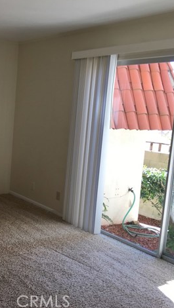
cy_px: 153
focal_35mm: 43
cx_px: -7
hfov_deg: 26.1
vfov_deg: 47.3
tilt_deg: -8.4
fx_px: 352
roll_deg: -2.9
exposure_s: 1/120
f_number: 2.2
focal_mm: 4.15
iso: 32
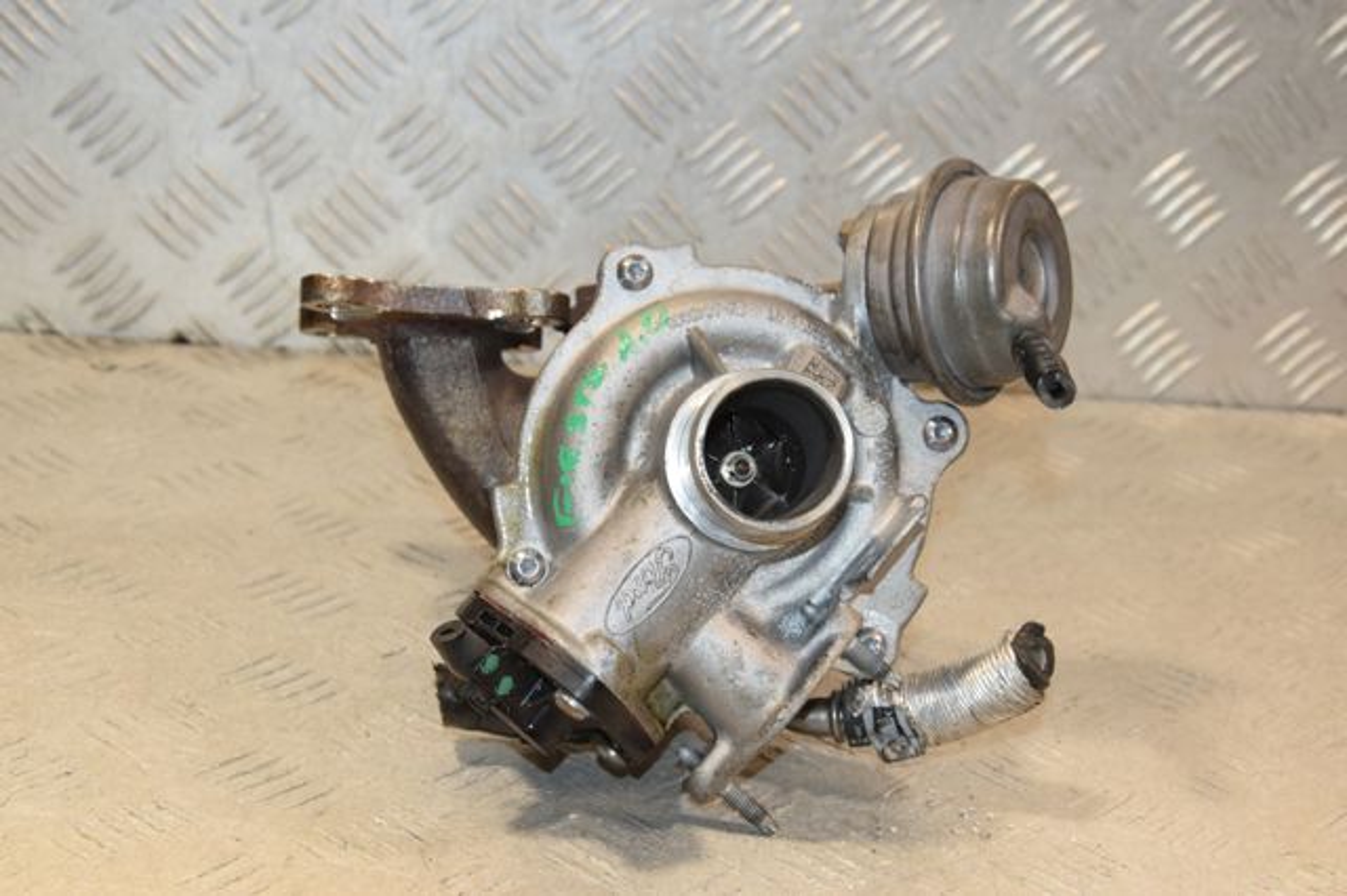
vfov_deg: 20.1
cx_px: 674
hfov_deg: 29.9
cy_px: 448
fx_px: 2524
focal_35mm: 68
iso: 1600
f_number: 7.1
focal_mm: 45
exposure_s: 1/200
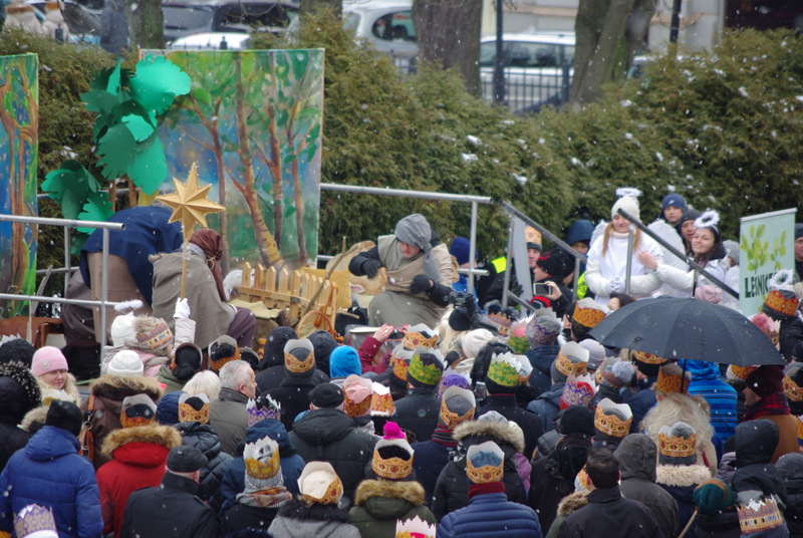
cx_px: 402
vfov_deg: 4.6
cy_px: 269
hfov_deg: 6.9
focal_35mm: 300
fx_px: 6701
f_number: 6.7
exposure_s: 1/90
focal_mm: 200
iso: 400
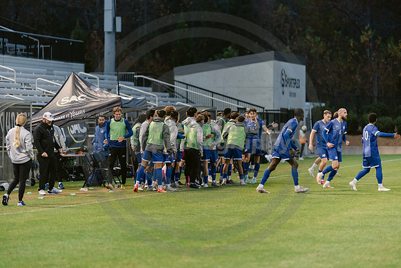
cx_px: 200
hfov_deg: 10.3
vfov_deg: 6.9
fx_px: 2228
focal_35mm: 200
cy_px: 134
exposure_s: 1/320
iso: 1600
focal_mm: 200
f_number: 2.8
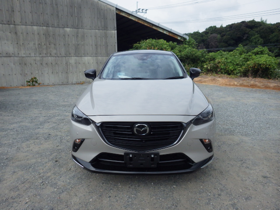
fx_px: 202
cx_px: 140
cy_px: 105
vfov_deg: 54.9
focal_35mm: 25
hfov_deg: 69.4
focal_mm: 4.5
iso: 250
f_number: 7.9
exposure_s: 1/250
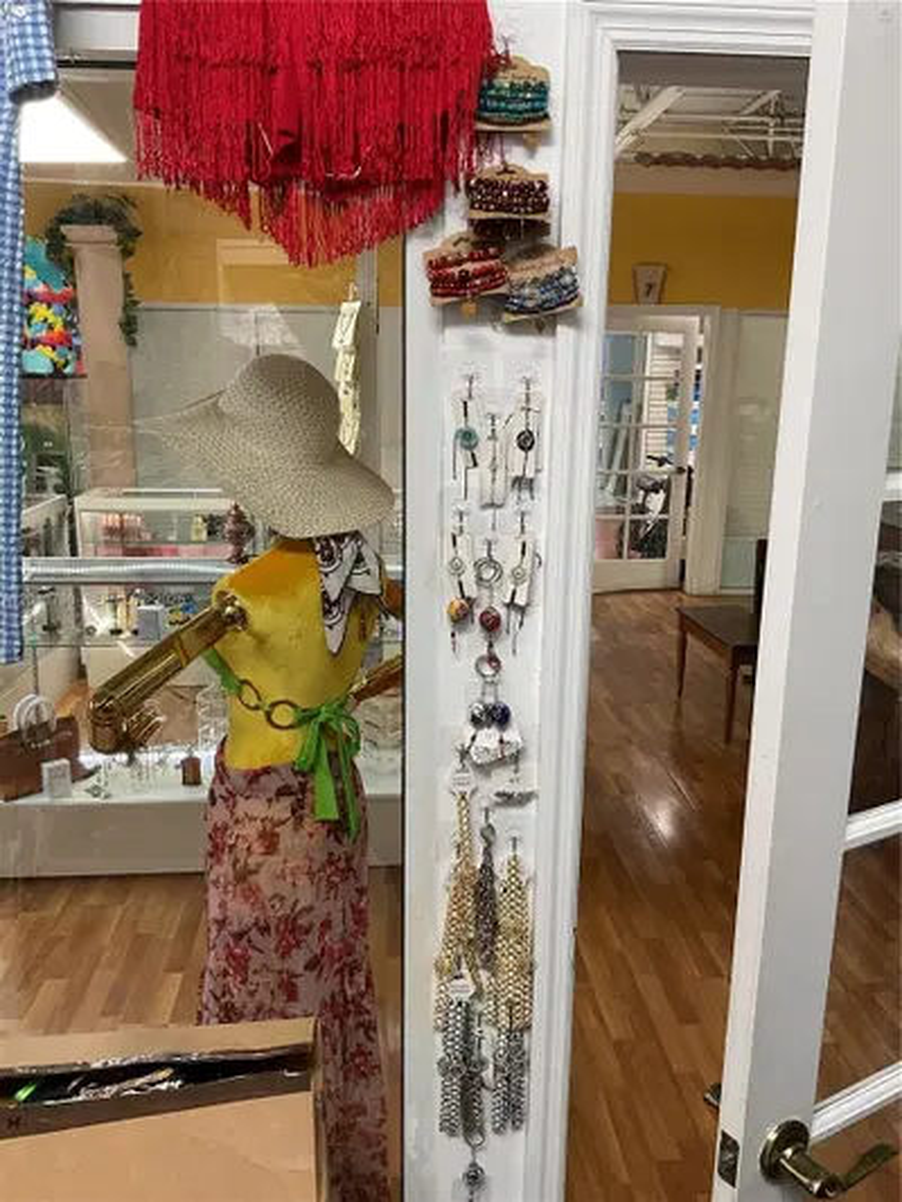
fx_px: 1007
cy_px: 601
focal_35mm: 29
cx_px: 451
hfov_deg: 48.2
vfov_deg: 61.6
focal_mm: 3
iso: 100
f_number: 1.8
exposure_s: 1/60
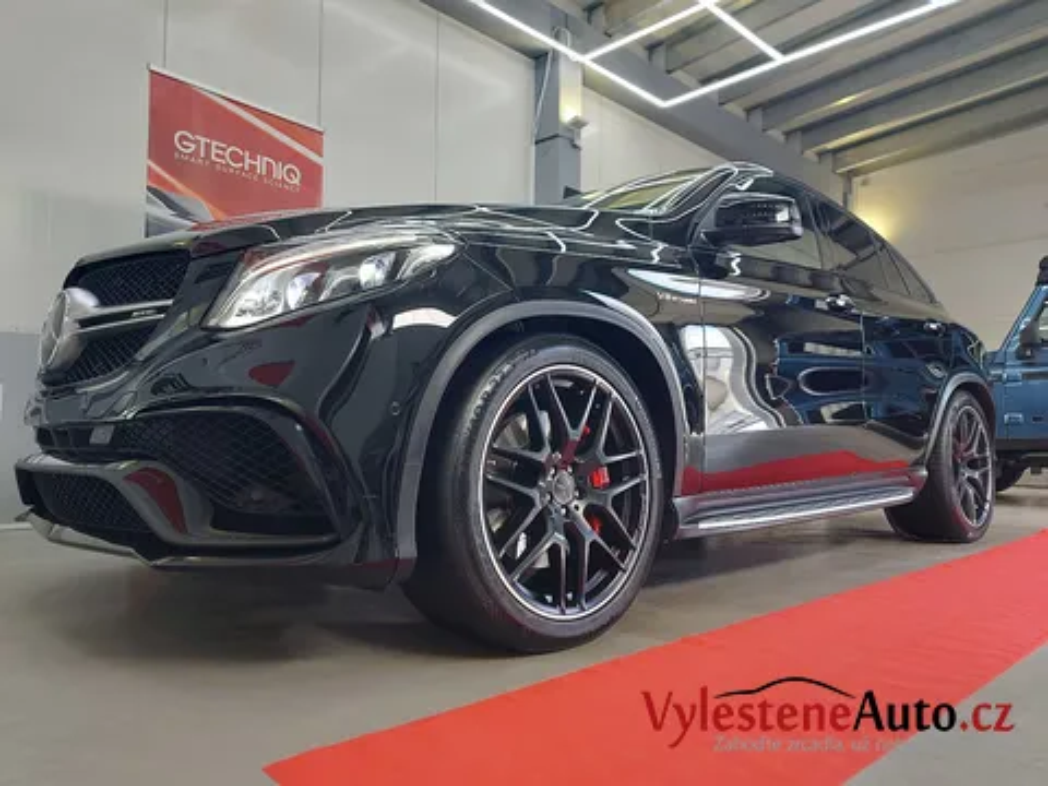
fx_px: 727
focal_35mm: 24
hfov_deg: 71.6
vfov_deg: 56.8
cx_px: 524
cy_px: 393
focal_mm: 5.23
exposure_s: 1/50
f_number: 1.8
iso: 80
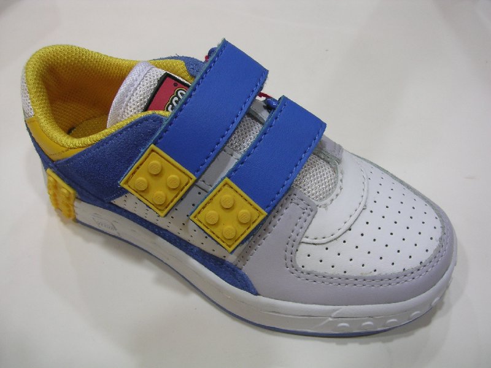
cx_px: 246
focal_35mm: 38
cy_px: 184
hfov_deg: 49.0
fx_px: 539
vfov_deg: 37.7
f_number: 2.8
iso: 100
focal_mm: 5.8
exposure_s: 1/10
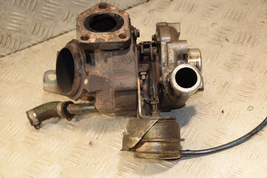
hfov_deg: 27.0
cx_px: 134
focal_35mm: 75
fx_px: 556
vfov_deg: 18.2
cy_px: 89
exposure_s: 1/200
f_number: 5
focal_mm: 50
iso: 800
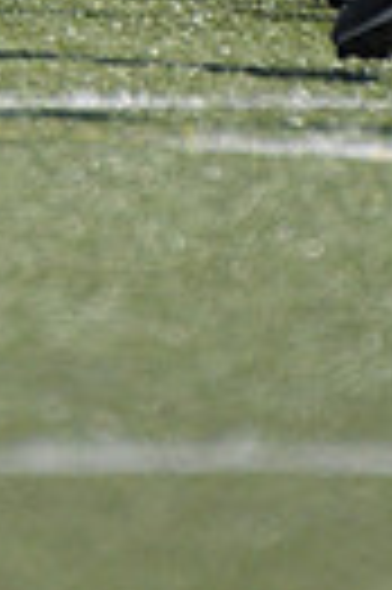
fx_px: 43411
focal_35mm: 2651
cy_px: -667
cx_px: -142
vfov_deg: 0.8
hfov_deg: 0.5
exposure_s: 1/2500
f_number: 4
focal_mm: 400
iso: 640
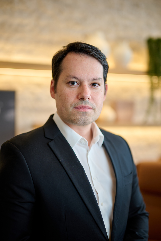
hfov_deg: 27.0
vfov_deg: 39.6
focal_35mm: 50
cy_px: 120
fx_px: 335
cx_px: 80
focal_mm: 50
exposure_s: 1/200
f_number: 1.2
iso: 100
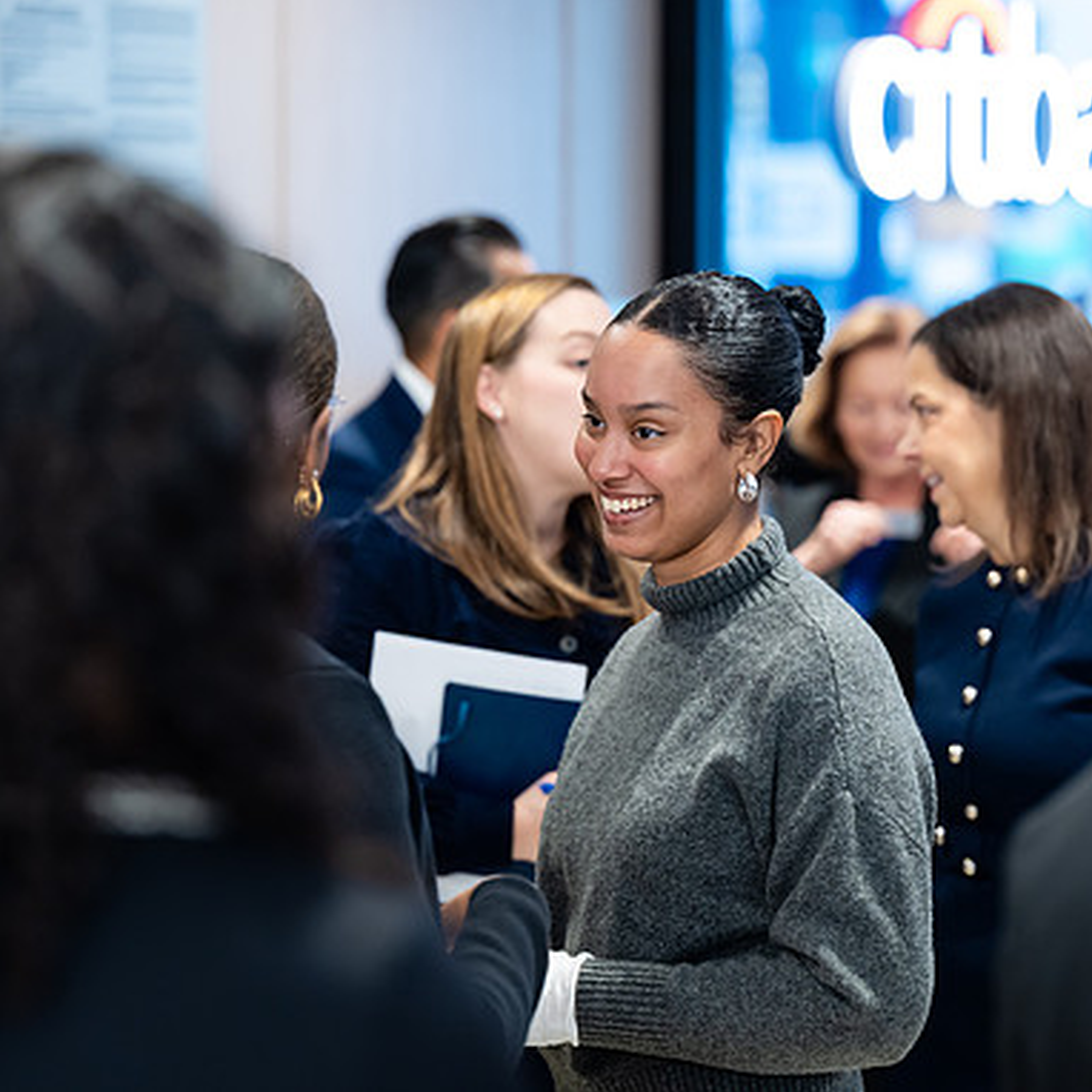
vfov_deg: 13.1
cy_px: 542
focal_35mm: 133
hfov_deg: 13.1
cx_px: 666
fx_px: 4747
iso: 800
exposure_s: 1/160
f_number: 3.2
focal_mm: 102
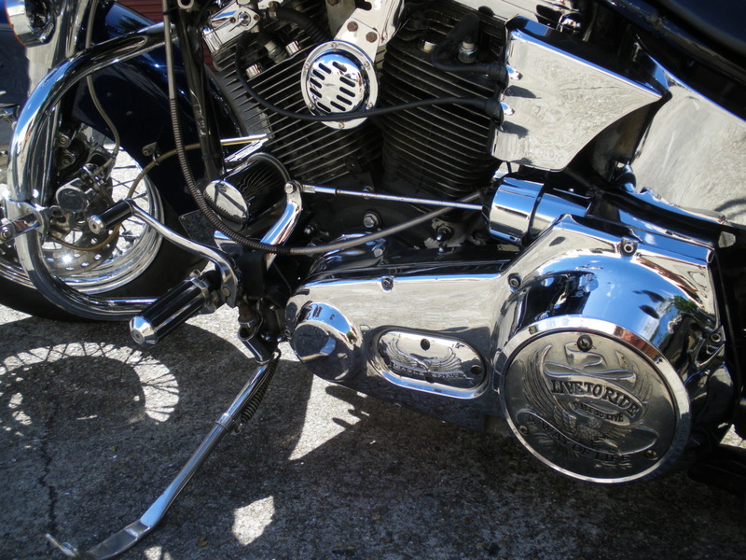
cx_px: 373
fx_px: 776
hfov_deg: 51.4
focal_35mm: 36
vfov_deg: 39.7
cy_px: 280
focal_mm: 6.3
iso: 64
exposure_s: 1/250
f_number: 3.5
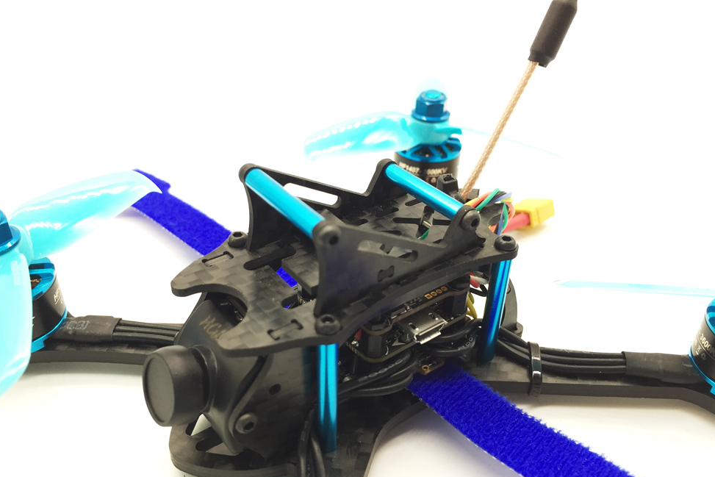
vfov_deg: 42.3
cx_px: 349
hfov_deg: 60.3
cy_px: 240
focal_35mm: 31
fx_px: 616
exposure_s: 1/100
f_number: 2.2
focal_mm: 4.15
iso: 40
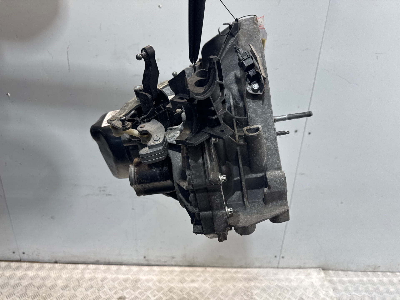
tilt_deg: -22.7
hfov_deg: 71.6
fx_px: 277
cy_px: 150
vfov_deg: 56.8
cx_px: 200
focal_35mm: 24
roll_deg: -1.7
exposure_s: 1/100
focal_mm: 6.76
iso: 80
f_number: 1.78
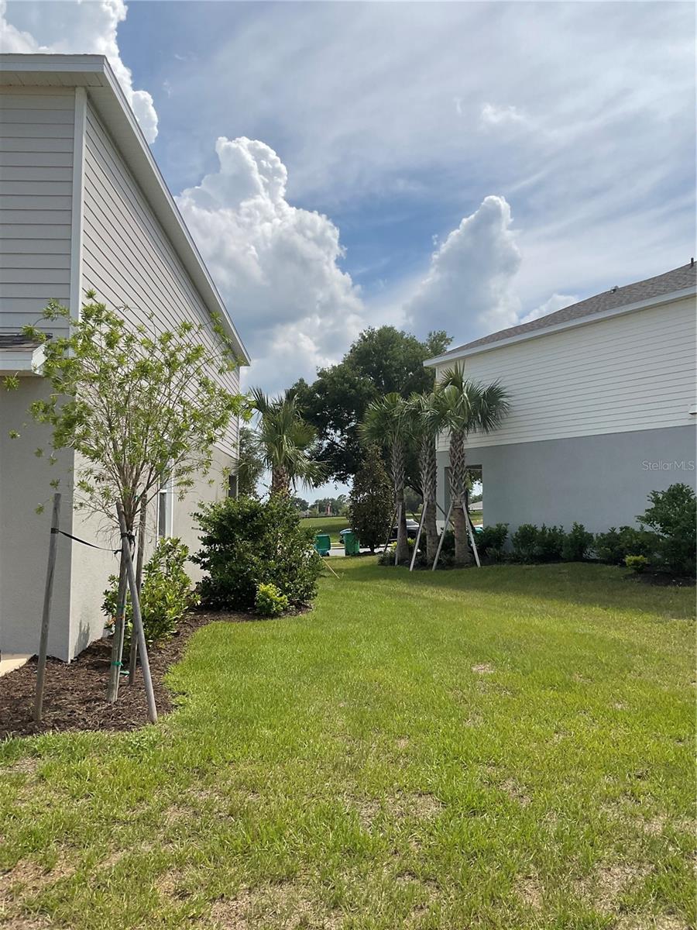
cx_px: 348
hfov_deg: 48.2
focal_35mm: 29
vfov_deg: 61.7
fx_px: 779
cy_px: 465
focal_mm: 3
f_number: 1.8
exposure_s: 1/2801
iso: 16
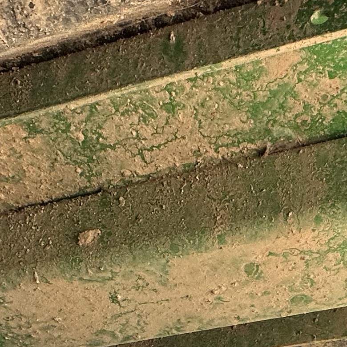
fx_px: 726
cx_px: 235
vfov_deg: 22.6
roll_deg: +2.0
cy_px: 501
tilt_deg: +20.1
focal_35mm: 64
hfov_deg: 26.7
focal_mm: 2.22
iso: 80
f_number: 2.2
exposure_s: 1/99
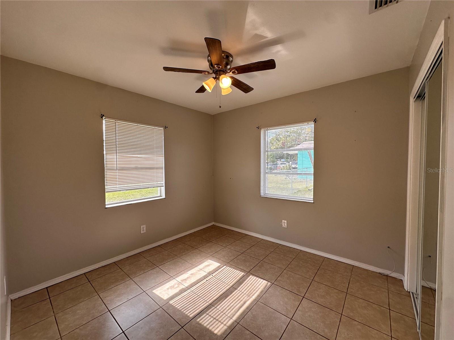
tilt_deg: -0.9
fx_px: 184
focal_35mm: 14
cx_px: 227
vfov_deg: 85.7
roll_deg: +0.3
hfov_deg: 102.1
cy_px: 170
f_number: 2.2
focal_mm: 2.22
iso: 40
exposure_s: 1/217
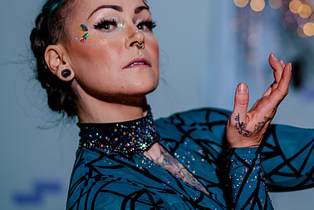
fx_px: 1779
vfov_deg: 6.7
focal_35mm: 204
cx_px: 227
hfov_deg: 10.1
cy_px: 68
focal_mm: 105
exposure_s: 1/200
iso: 200
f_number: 2
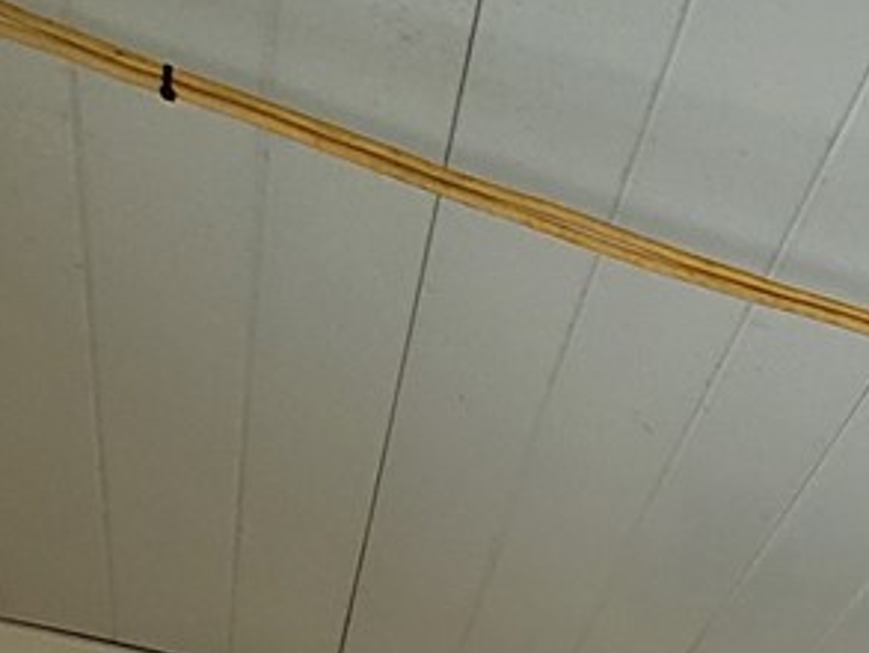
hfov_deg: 19.1
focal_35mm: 71
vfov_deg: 12.9
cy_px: 1748
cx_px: 1655
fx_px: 1783
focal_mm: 2.2
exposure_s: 1/60
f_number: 2.2
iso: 125
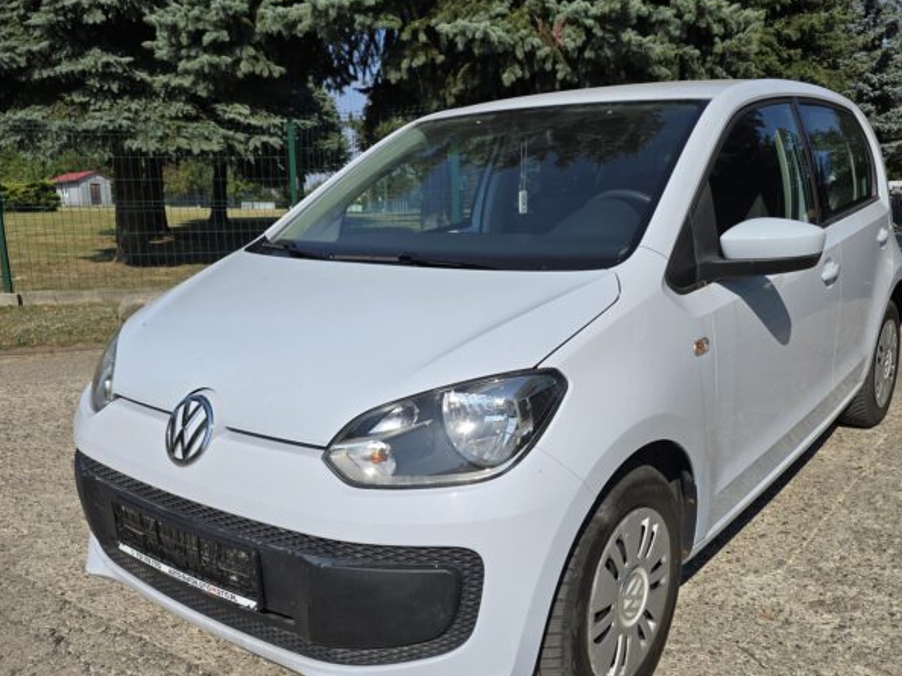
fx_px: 807
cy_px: 365
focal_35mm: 31
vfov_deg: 45.4
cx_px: 469
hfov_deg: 58.4
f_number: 1.7
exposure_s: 1/1350
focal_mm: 6.3
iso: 12
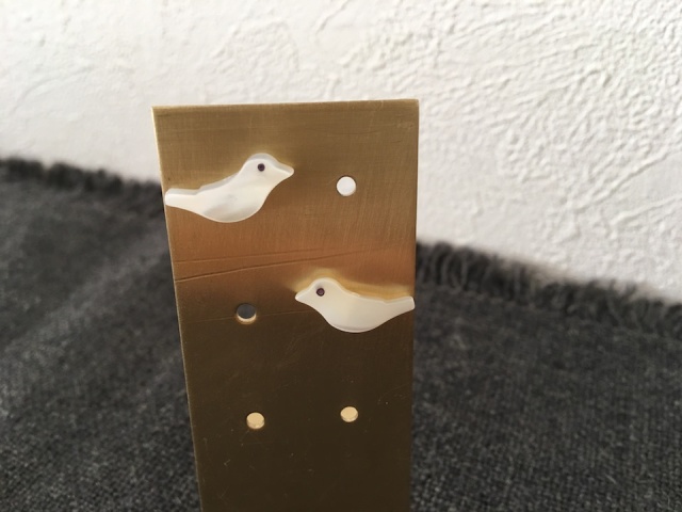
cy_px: 256
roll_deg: -0.4
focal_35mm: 29
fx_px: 571
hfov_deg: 61.7
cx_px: 341
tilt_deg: -33.6
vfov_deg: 48.2
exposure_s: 1/15
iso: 50
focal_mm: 4.15
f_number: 2.2
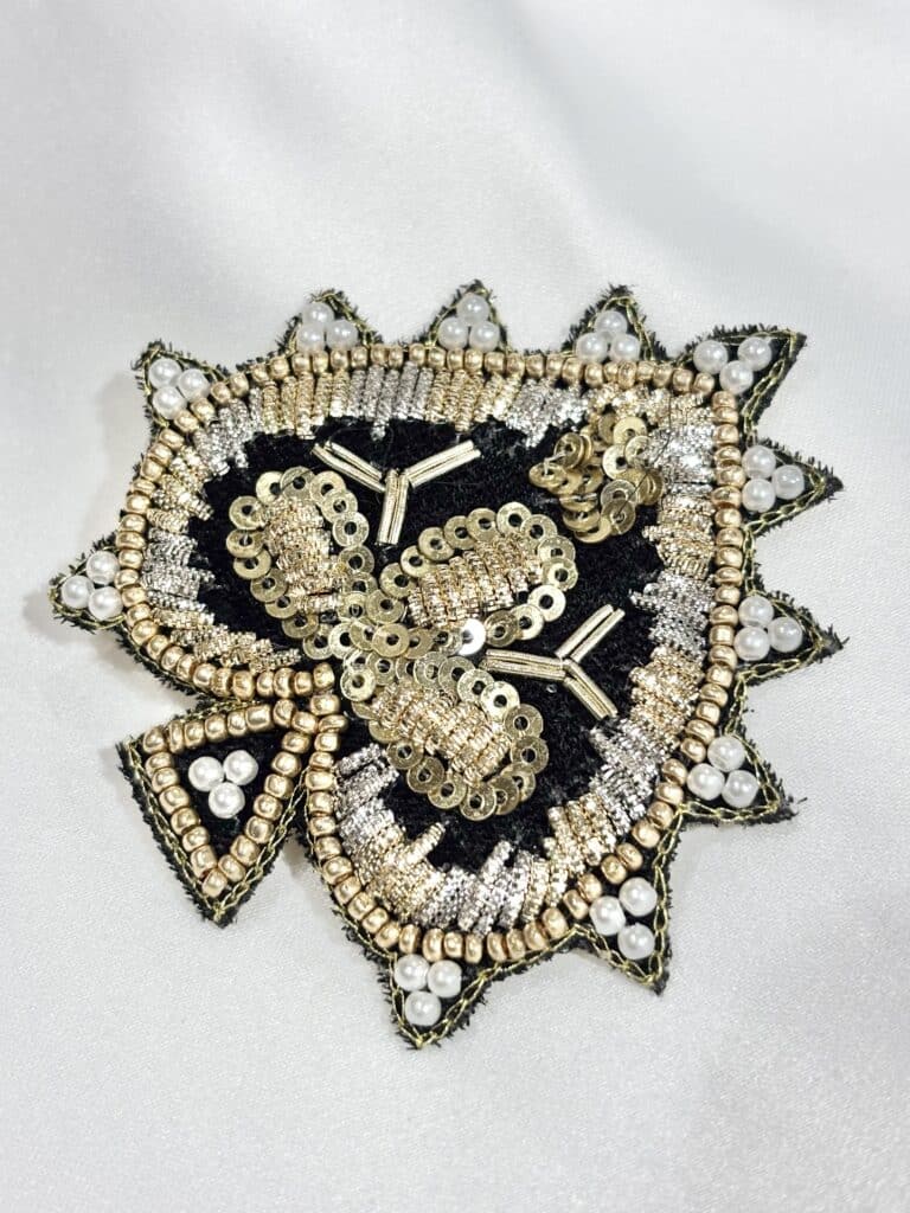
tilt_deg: -50.2
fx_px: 1823
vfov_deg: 36.8
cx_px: 455
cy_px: 606
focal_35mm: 52
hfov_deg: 28.0
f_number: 1.6
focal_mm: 5.96
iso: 32
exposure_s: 1/173
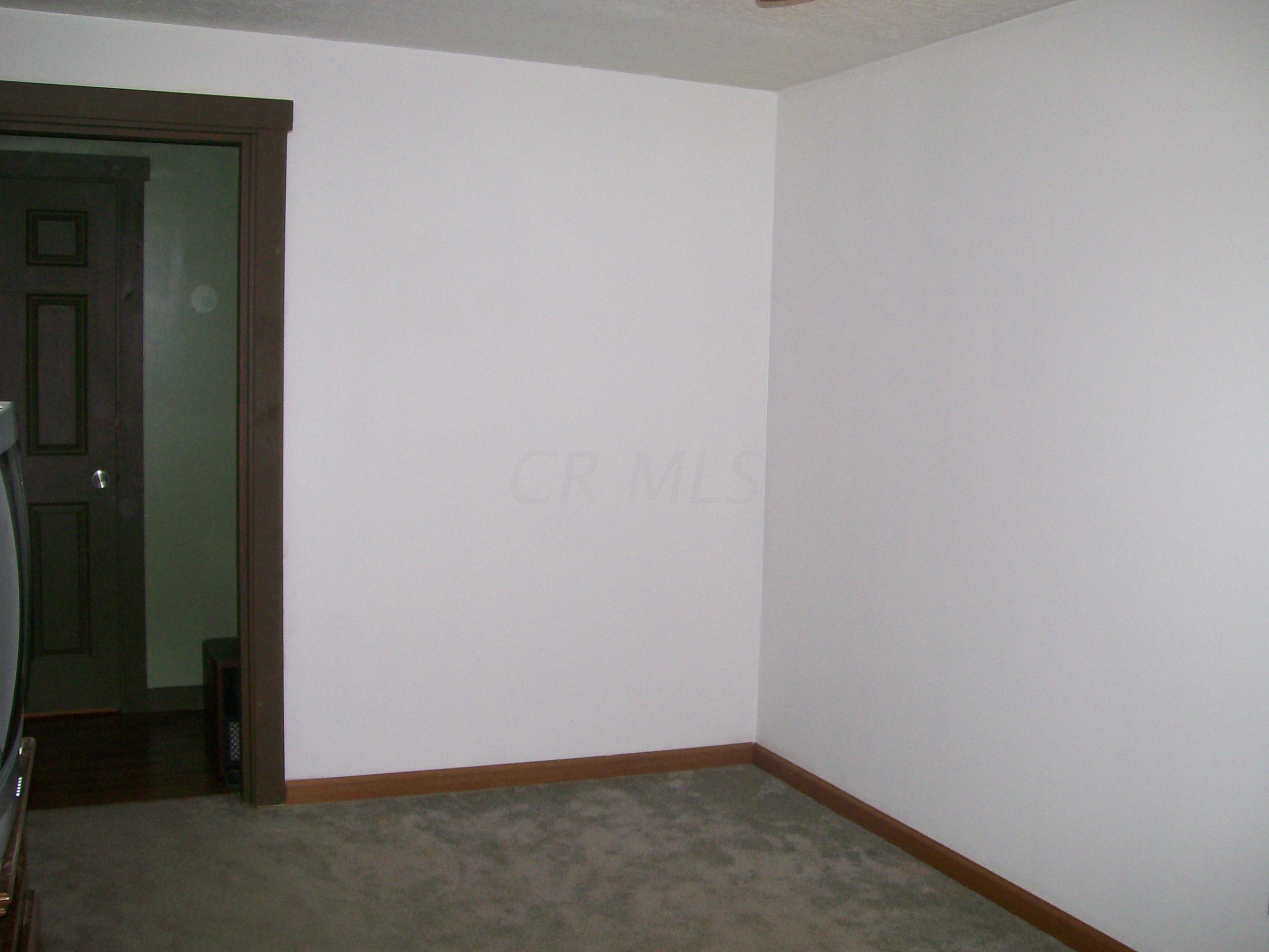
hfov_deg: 51.4
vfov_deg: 39.7
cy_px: 476
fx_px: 1320
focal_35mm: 36
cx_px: 634
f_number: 2.7
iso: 140
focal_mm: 6
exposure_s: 1/64
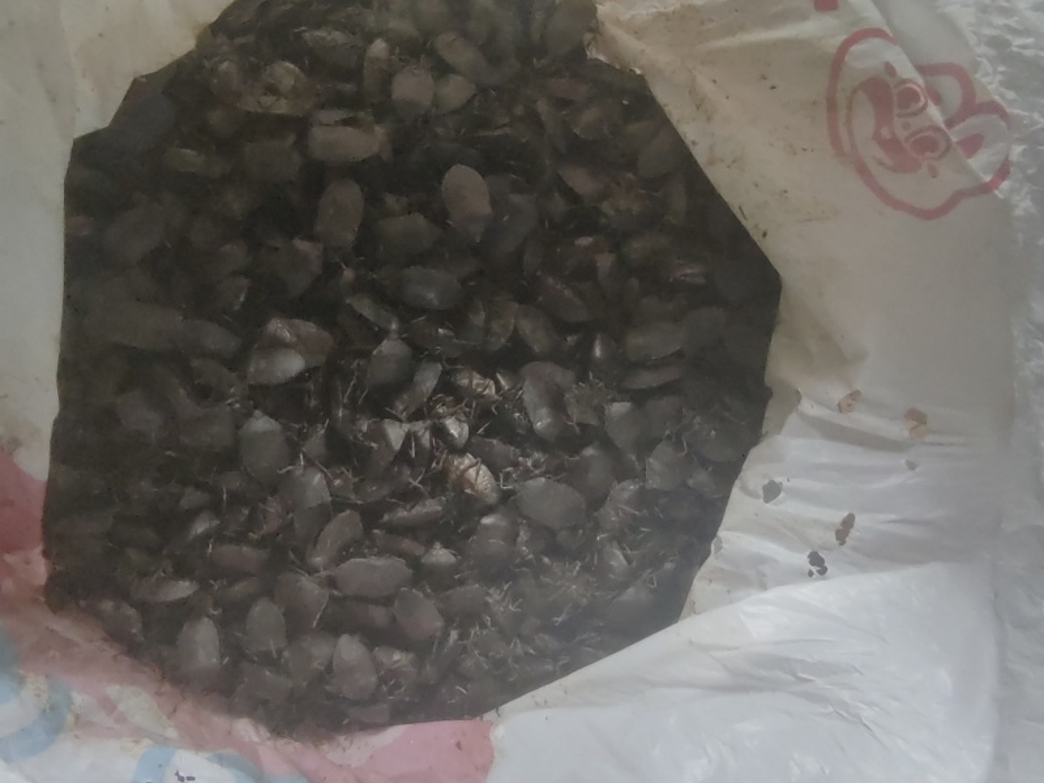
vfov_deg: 51.4
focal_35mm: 27
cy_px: 392
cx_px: 522
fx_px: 814
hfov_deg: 65.3
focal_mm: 1.68
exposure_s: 1/25
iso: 200
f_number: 2.2
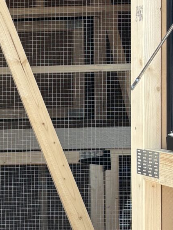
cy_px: 126
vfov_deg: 16.7
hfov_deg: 11.9
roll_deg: -0.2
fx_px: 786
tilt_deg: +0.5
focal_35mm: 118
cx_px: -93
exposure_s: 1/548
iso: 50
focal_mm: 5.96
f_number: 1.6
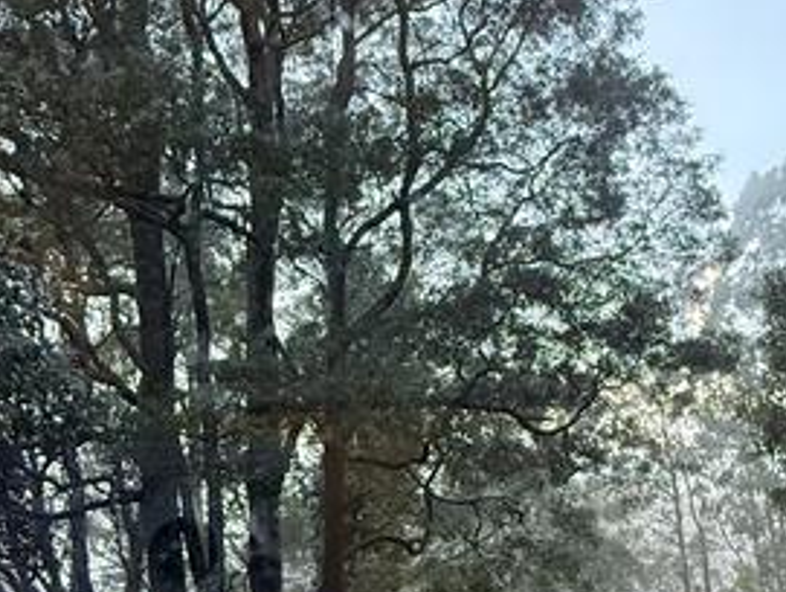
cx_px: 458
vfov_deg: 43.1
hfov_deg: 56.5
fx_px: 728
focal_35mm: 32
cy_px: 431
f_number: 2.2
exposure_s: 1/60
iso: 400
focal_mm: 2.22
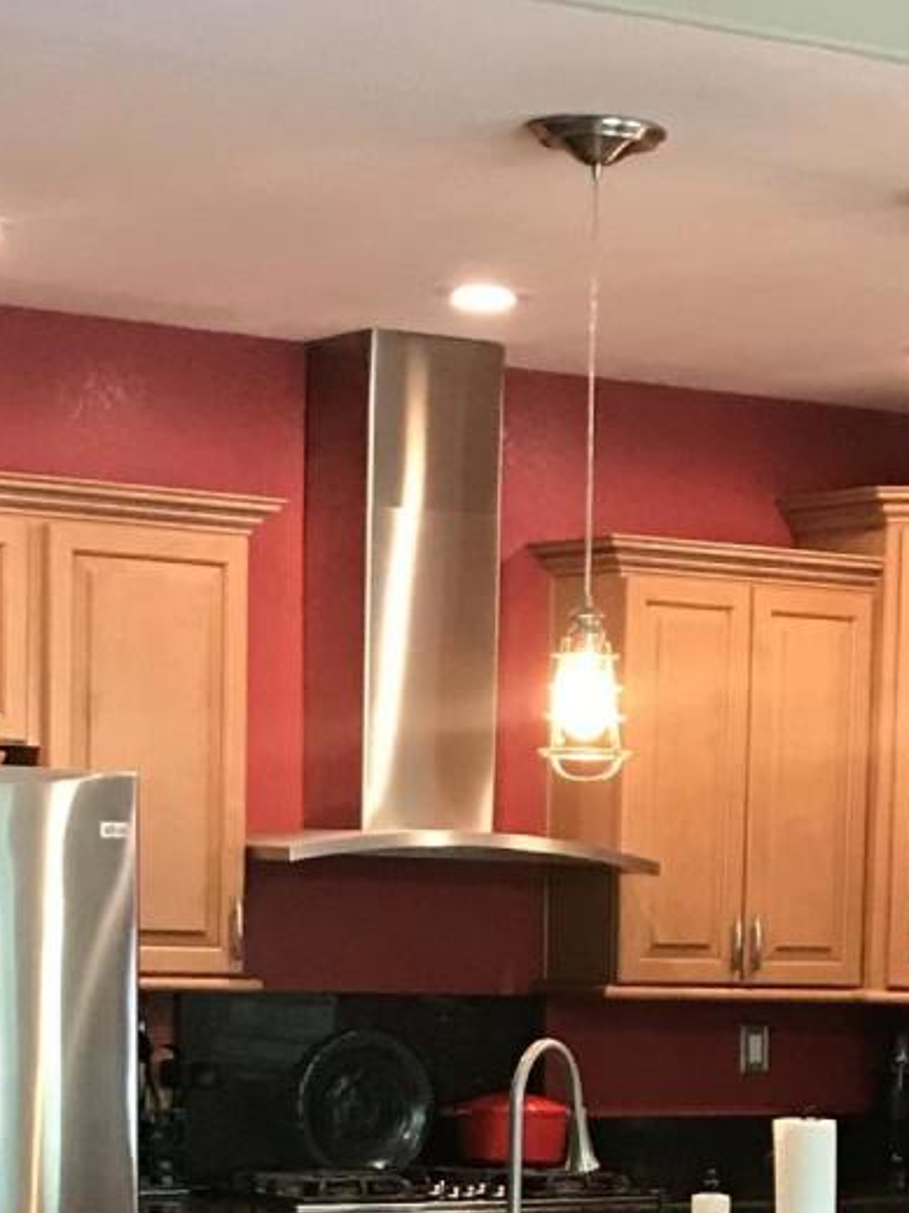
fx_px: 3783
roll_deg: -0.6
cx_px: 748
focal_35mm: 108
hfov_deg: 13.6
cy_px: 1288
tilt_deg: -7.1
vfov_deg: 17.7
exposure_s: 1/15
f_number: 1.8
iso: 64
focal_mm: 3.99
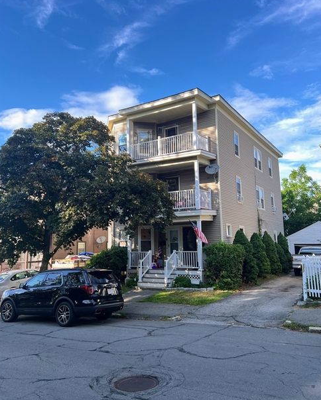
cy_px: 192
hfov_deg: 51.6
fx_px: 332
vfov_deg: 62.2
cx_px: 160
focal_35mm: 28
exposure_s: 1/439
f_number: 1.5
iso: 50
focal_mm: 5.7
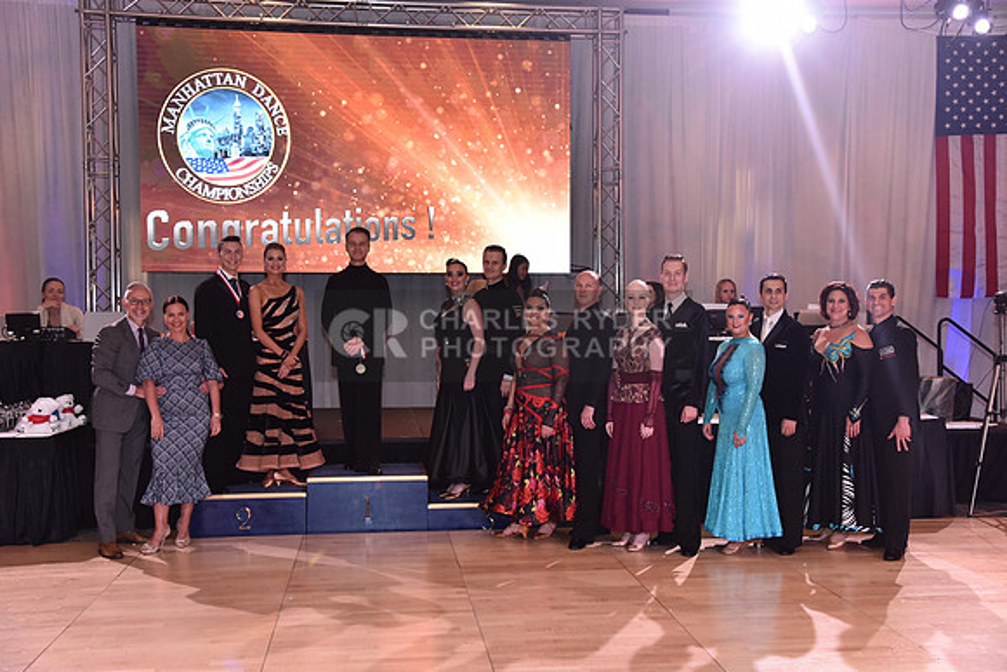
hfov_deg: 50.7
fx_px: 1063
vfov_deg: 35.1
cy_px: 336
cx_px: 504
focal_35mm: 38
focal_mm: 38
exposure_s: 1/250
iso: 2000
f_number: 4.5
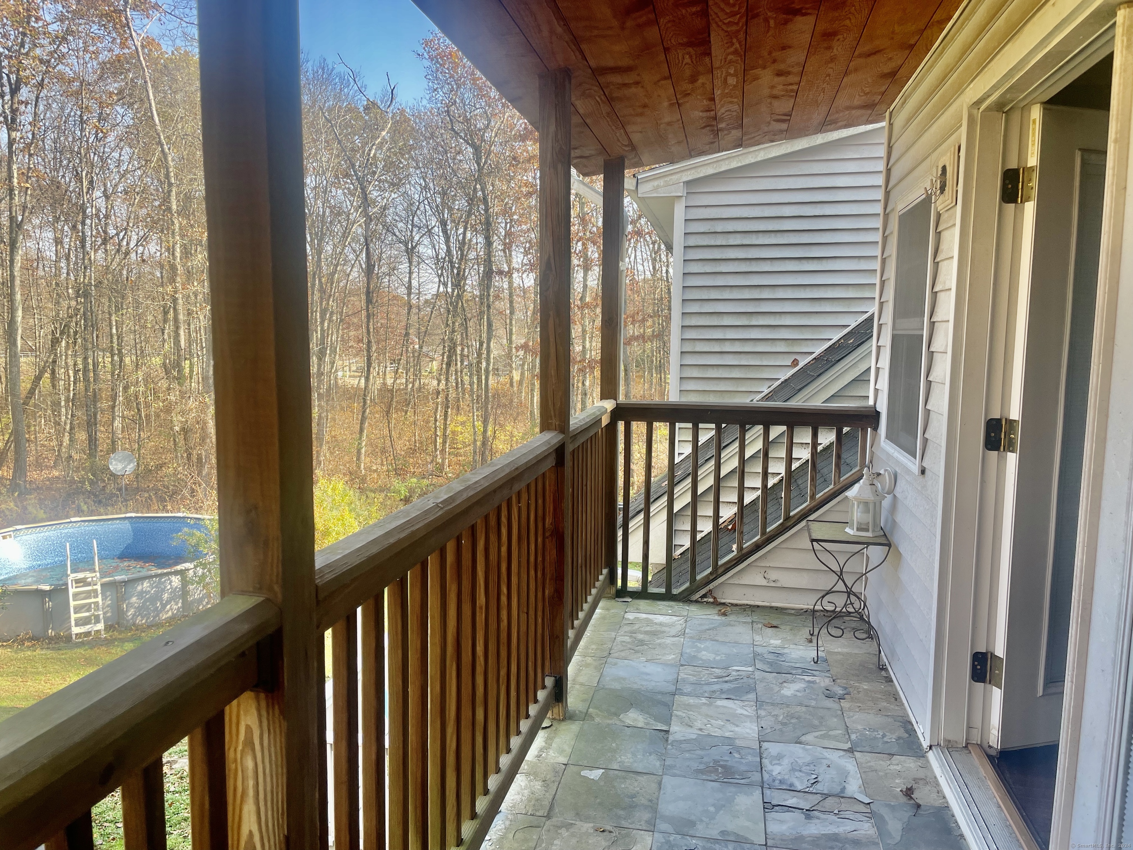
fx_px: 851
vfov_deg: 53.1
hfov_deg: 67.3
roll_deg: -0.3
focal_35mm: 26
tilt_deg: -7.4
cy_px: 425
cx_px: 566
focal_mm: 4.2
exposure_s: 1/305
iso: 32
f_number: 1.6
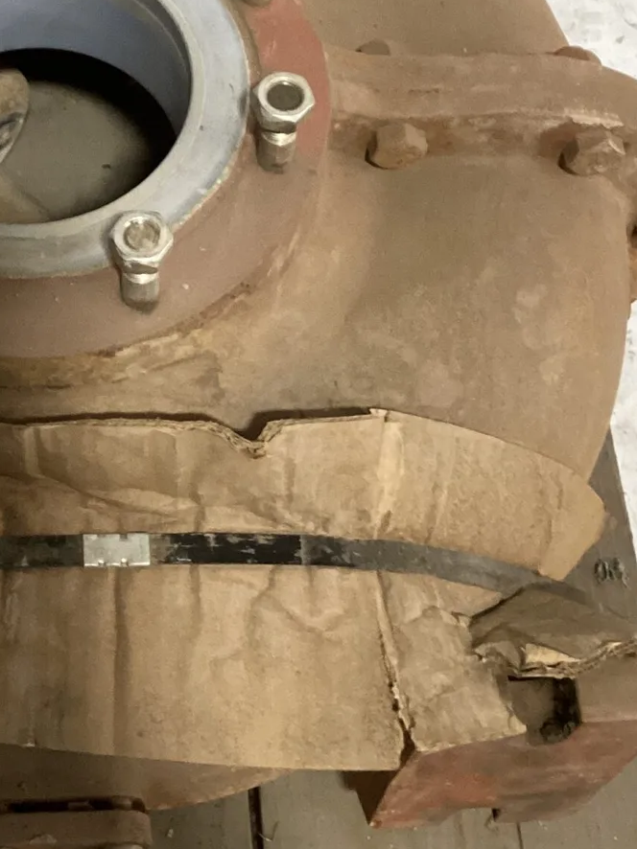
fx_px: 1718
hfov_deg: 20.5
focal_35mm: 70
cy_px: 82
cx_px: 52
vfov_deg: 26.8
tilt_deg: -56.8
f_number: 2.4
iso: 320
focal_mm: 3.3
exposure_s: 1/50
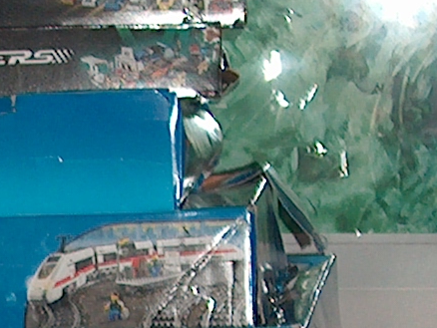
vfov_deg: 6.7
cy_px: 307
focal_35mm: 220
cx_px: -71
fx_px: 2779
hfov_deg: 8.9
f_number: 2.8
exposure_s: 1/60
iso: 100
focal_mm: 7.6
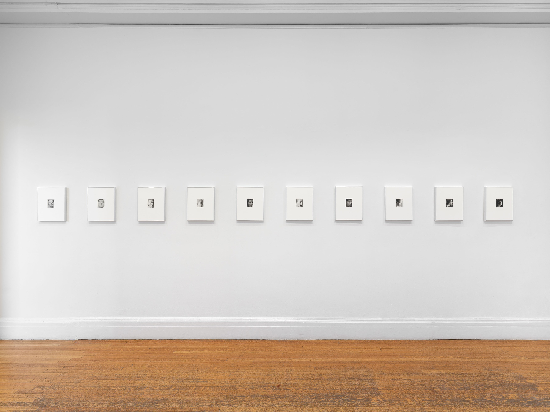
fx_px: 286
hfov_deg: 87.8
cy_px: 206
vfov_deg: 71.6
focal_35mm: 18
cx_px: 275
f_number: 16
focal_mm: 23
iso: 100
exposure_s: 1/2
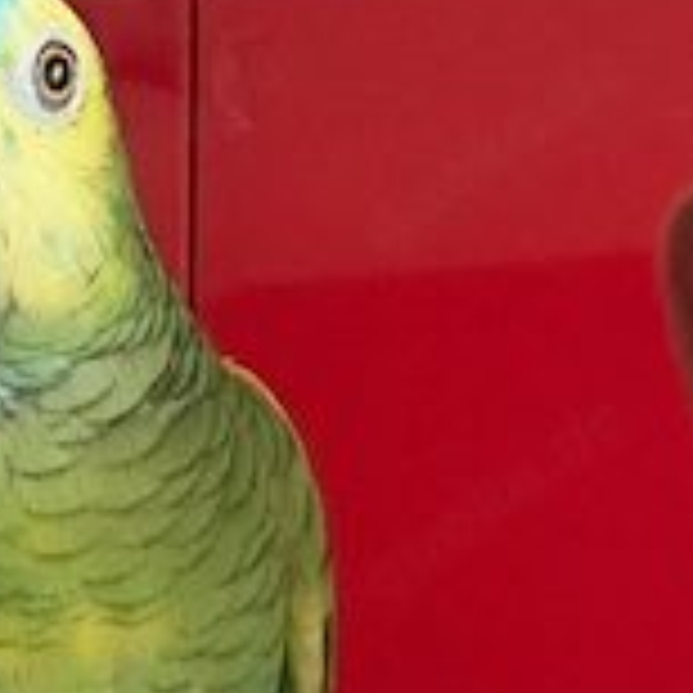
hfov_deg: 24.9
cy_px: 549
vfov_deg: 24.6
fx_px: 1563
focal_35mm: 69
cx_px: 248
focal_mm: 2.69
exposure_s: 1/48
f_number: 1.9
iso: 320
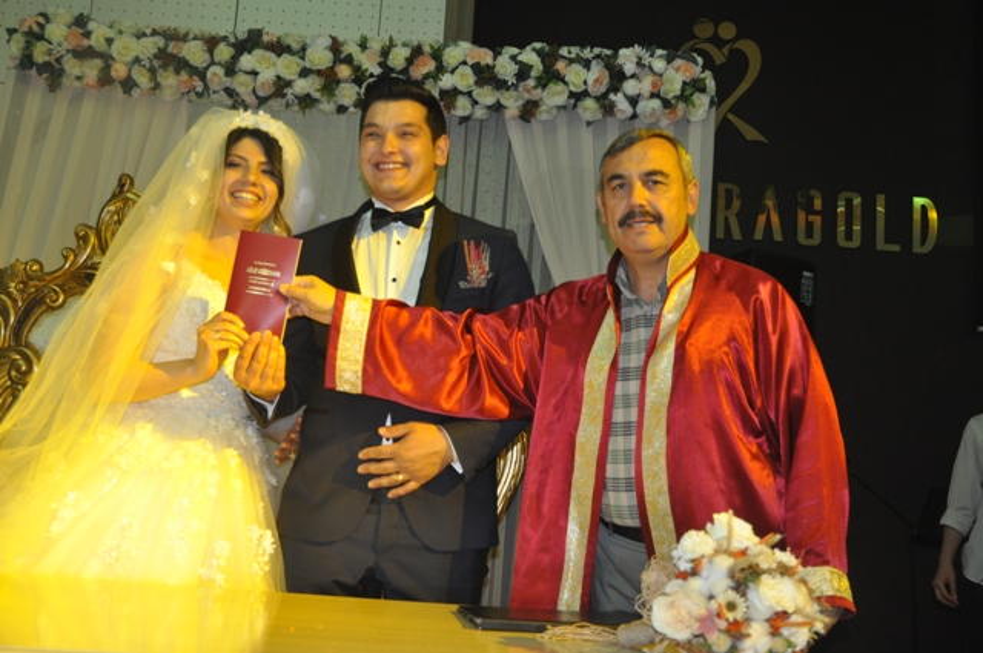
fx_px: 1186
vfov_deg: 30.8
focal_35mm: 44
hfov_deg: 45.0
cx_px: 492
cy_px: 326
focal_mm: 29
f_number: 3.8
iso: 800
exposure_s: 1/60
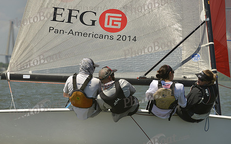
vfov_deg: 5.0
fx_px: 1662
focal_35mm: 264
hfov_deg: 8.0
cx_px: 99
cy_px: 78
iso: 280
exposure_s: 1/1600
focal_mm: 220
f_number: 8
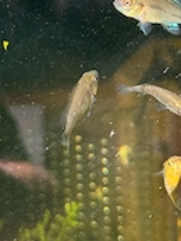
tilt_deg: -2.8
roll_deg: +0.8
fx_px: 773
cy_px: -28
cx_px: 29
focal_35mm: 111
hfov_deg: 13.3
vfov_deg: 17.1
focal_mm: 6.76
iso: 100
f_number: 1.78
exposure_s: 1/95
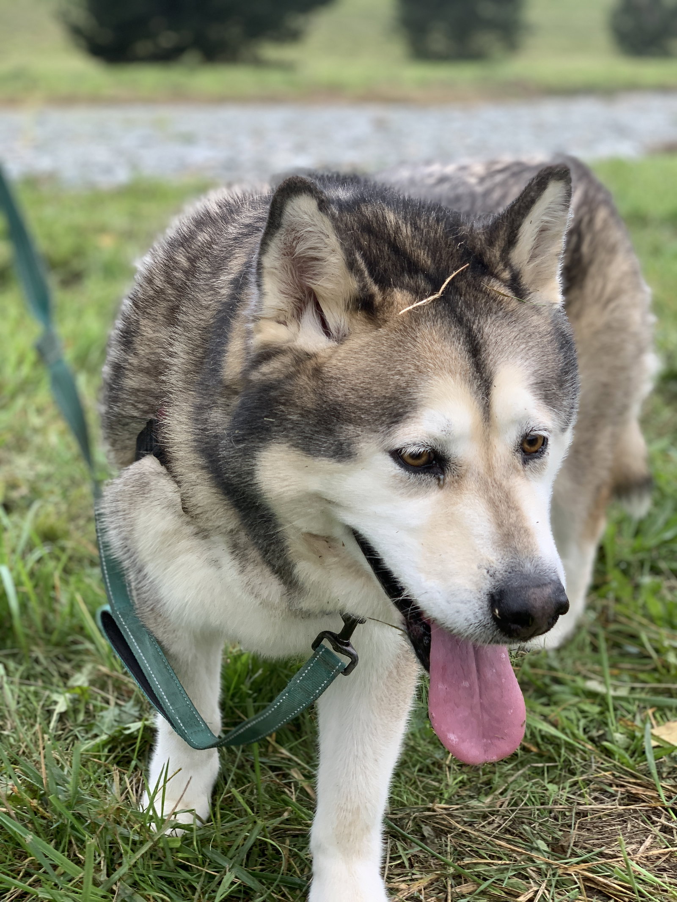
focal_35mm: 52
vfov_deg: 36.8
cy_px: 451
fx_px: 1356
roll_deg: -1.2
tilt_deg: -16.6
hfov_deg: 28.0
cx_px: 338
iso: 16
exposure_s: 1/122
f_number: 2.4
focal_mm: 6
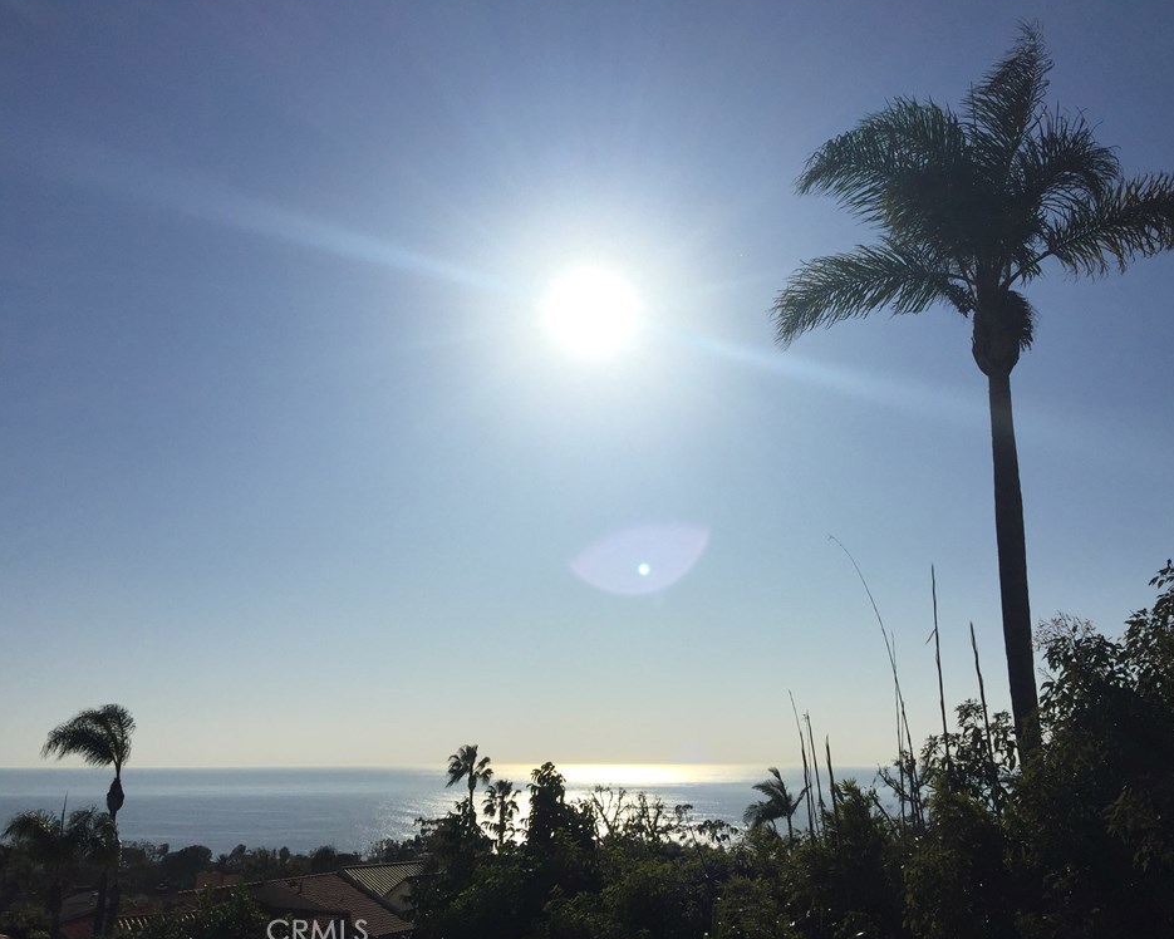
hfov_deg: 57.1
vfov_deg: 47.1
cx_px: 620
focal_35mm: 31
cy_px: 467
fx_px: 1077
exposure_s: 1/13333
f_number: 2.2
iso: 32
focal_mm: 4.15
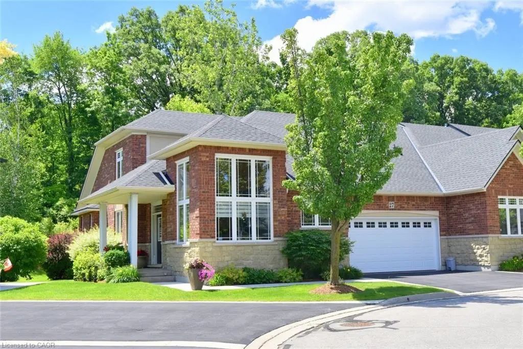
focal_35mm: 35
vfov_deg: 37.9
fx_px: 509
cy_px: 174
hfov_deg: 54.4
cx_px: 262
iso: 500
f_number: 11
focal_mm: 35
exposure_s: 1/500
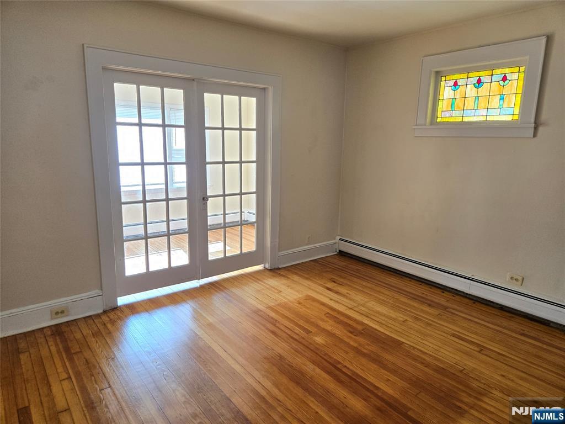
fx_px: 375
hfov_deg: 73.9
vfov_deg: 58.9
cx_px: 282
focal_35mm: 23
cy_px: 212
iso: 160
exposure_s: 1/180
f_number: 1.8
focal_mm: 5.4
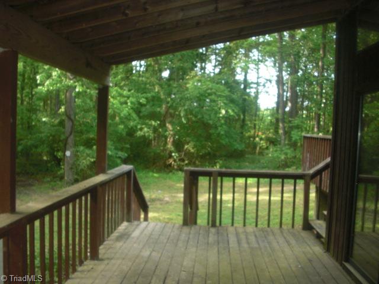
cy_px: 142
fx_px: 394
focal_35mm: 36
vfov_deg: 39.7
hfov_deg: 51.4
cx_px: 190
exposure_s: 1/125
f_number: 2.8
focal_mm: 6.3
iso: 200
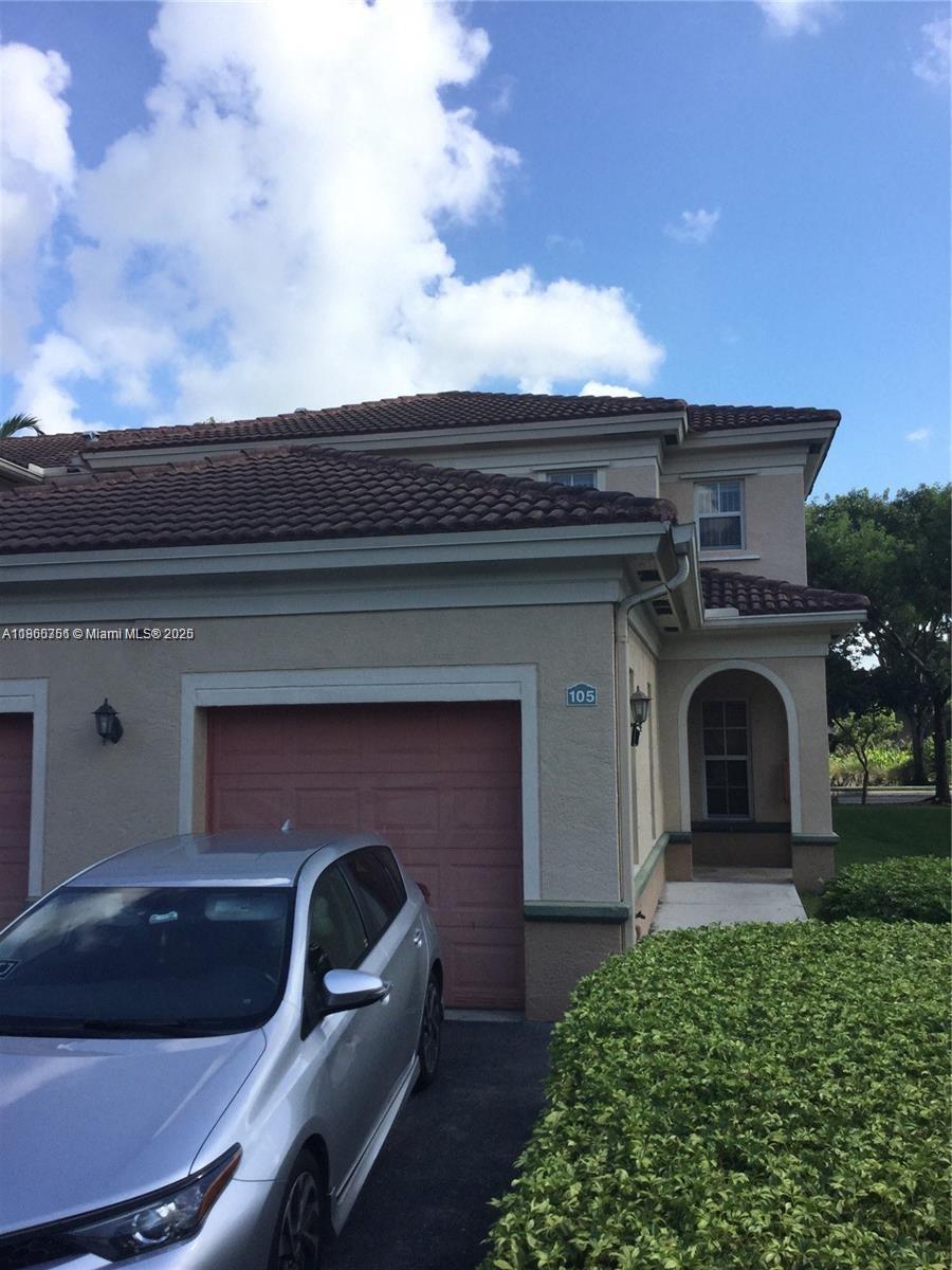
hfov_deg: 45.4
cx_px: 476
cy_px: 635
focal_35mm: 31
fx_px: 1137
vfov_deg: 58.4
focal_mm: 3.3
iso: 25
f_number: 2.4
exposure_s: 1/1131
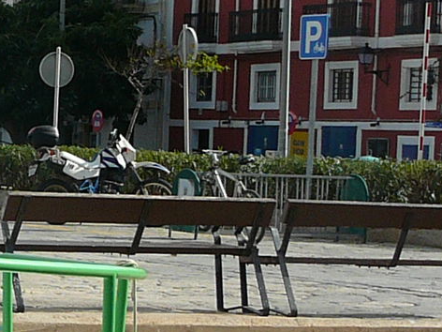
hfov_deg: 10.0
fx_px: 2439
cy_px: 195
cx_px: -249
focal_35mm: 191
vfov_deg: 7.8
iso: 80
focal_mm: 7
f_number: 5.6
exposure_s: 1/500
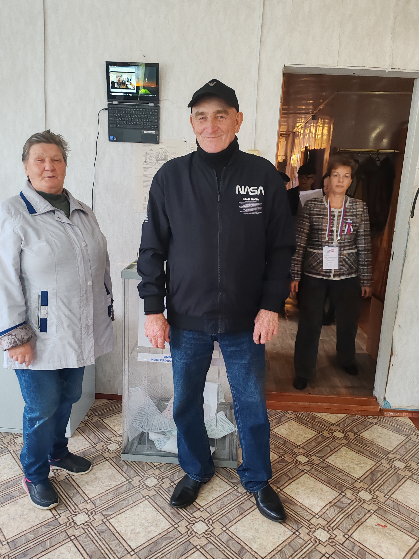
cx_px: 210
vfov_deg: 65.3
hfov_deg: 51.4
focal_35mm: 27
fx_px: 436
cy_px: 280
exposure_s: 1/100
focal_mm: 6.12
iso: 2000
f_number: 1.9
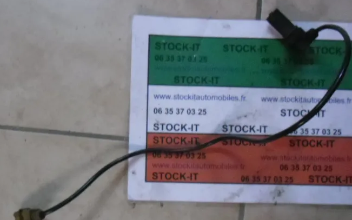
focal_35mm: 45
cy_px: 131
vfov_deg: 28.5
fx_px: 432
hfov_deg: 44.4
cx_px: 178
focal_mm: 4.9
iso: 800
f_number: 3.5
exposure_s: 1/22
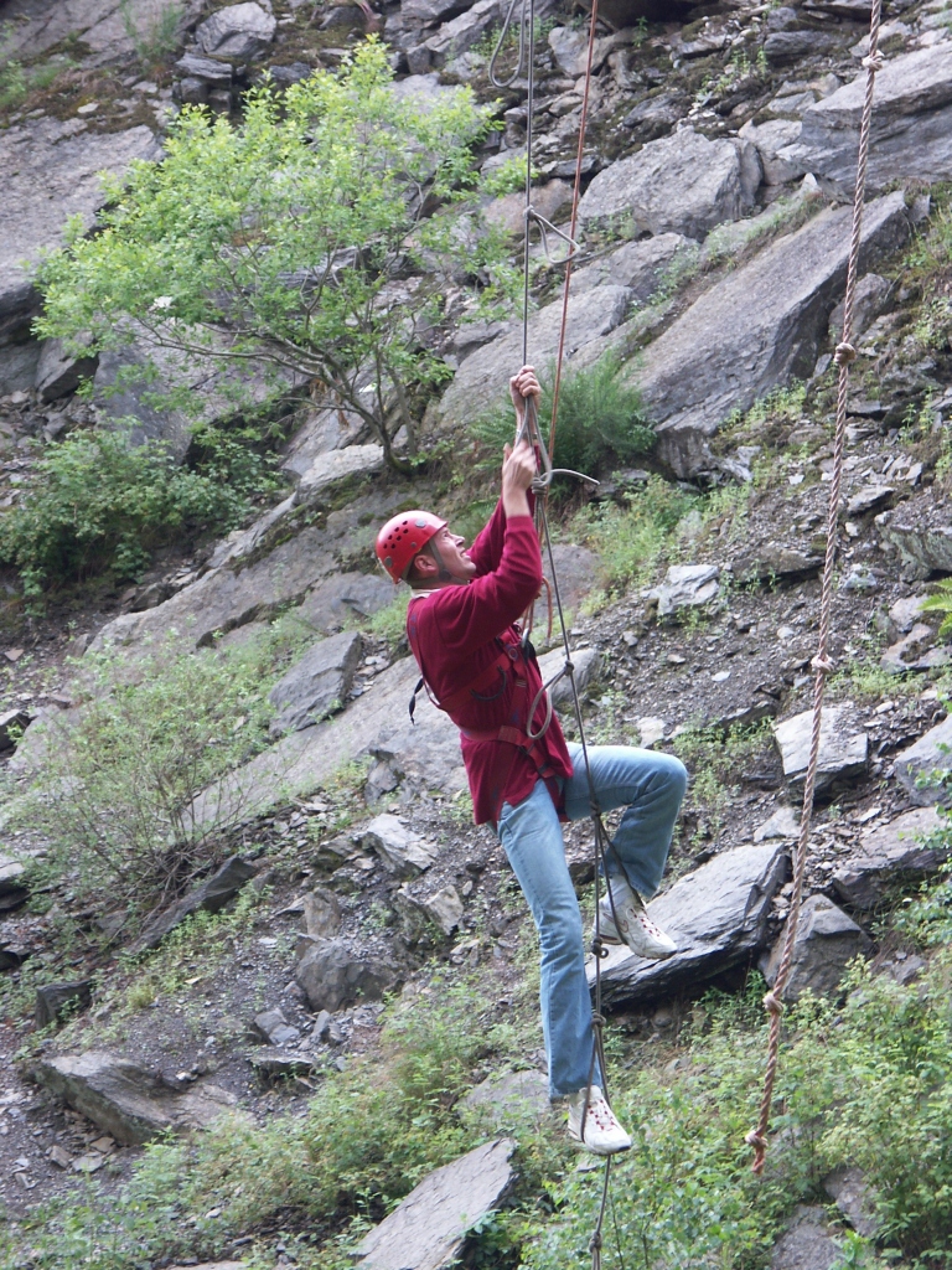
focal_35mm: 137
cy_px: 635
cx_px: 476
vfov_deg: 14.4
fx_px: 5024
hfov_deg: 10.8
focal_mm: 34.66
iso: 100
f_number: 3.2
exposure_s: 1/60
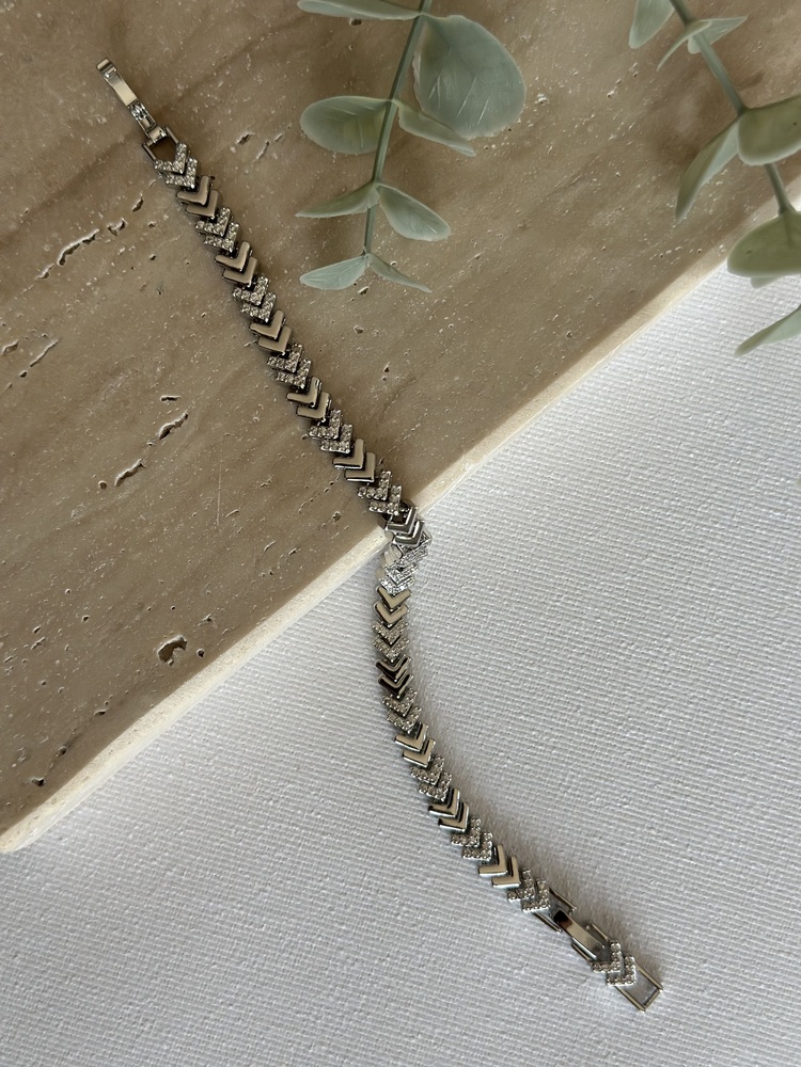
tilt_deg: -83.2
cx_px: 400
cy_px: 534
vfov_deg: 39.7
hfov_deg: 30.3
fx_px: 1481
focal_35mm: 48
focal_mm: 6.86
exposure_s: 1/172
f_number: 1.78
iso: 100
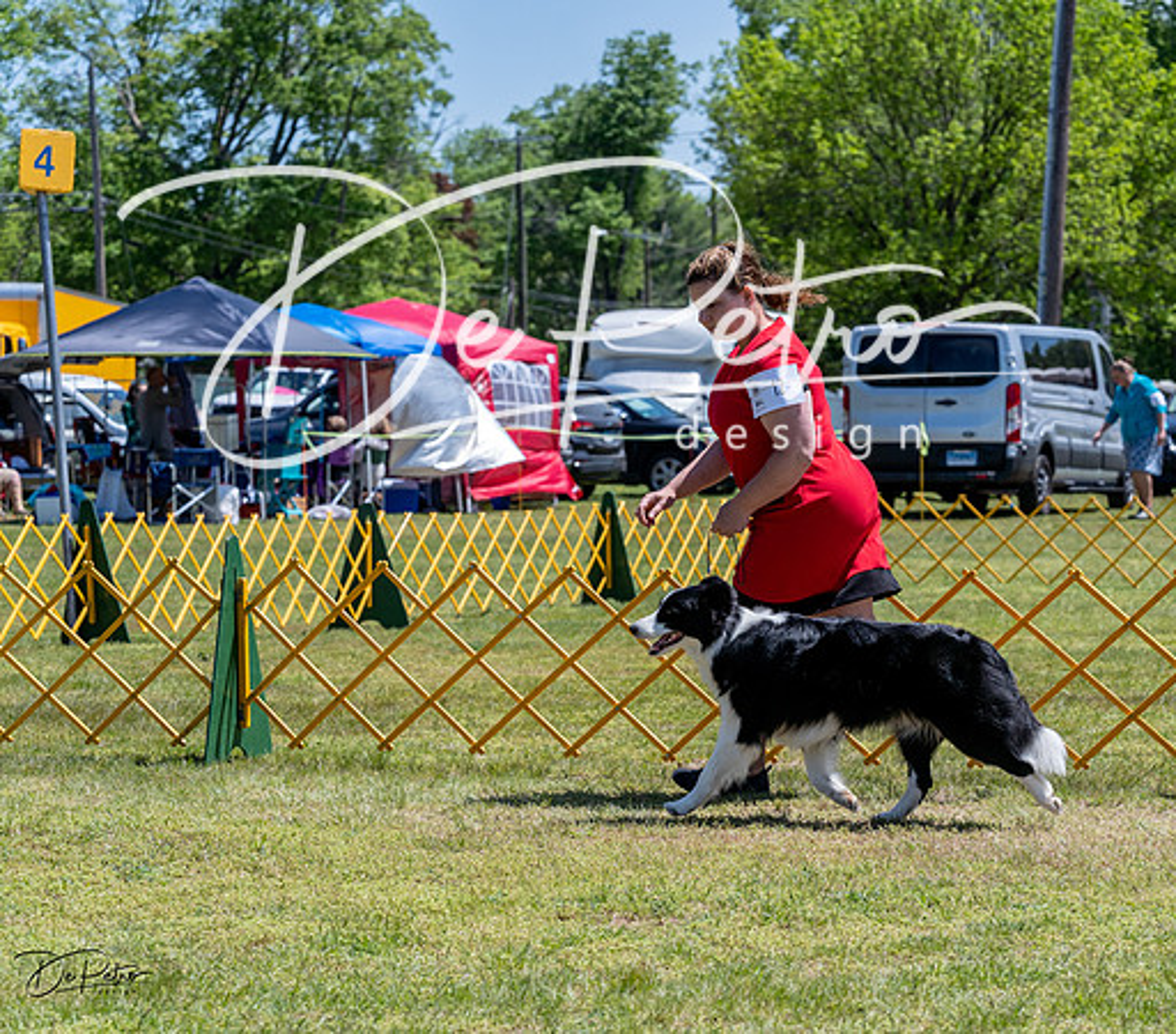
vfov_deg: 13.3
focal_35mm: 122
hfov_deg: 15.1
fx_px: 4432
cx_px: 774
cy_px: 517
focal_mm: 103
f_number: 7.1
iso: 500
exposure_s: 1/1600
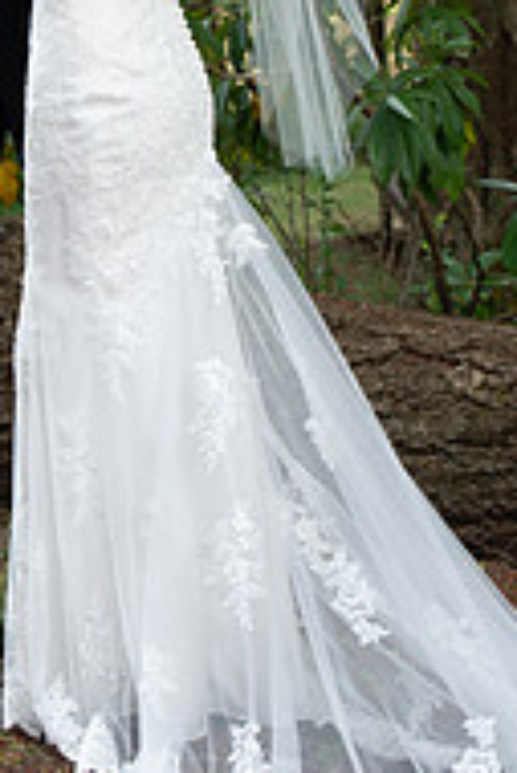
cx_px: 90
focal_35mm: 166
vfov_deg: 12.3
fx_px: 3569
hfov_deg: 8.3
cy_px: 57
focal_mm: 70
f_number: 9
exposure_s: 1/160
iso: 800
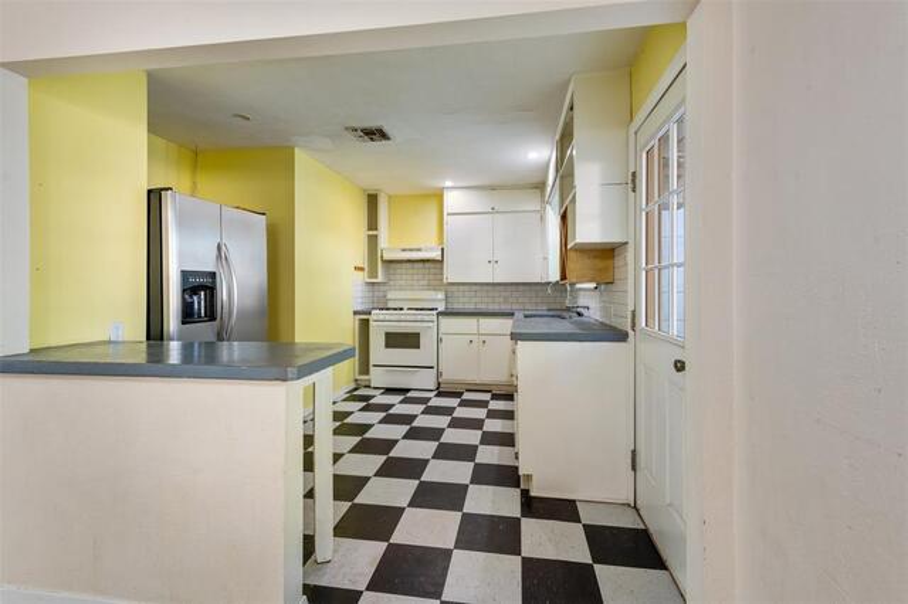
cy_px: 302
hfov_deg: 96.8
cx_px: 454
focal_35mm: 16
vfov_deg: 73.7
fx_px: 403
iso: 250
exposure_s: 1/8
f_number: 9
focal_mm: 16
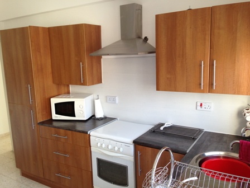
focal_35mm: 33
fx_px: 238
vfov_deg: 42.9
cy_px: 94
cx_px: 125
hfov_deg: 55.4
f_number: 2.4
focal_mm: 4.13
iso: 50
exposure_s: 1/40
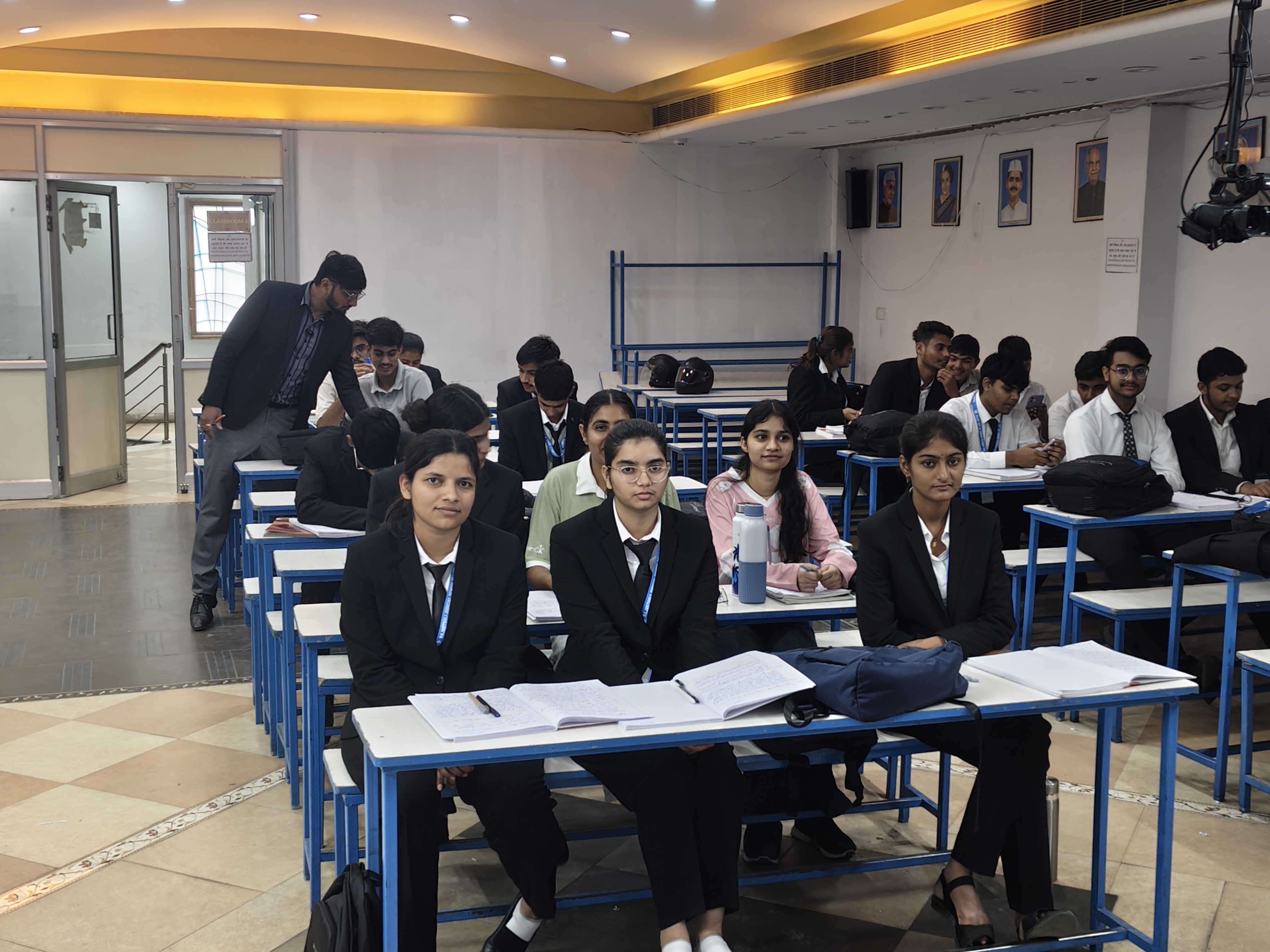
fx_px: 1578
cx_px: 635
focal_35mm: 43
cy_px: 476
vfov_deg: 33.6
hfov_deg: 43.9
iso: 420
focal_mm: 5.56
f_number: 1.88
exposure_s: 1/33.3
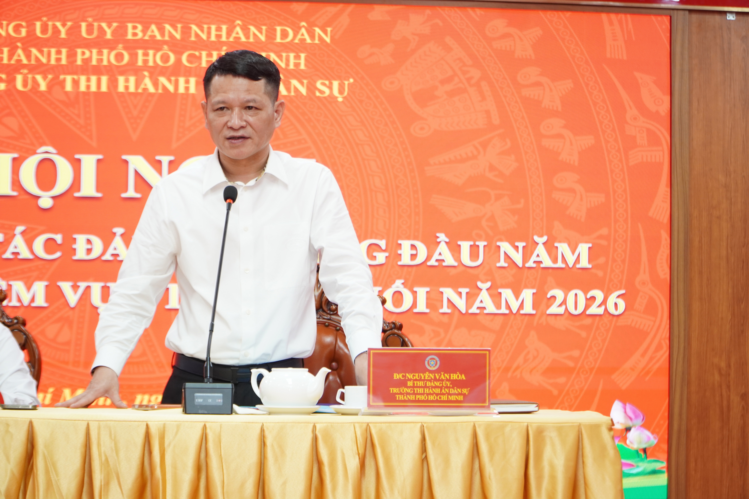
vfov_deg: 12.5
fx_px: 2278
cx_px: 374
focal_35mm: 110
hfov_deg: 18.7
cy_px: 250
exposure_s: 1/80
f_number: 4.5
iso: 640
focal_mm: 73
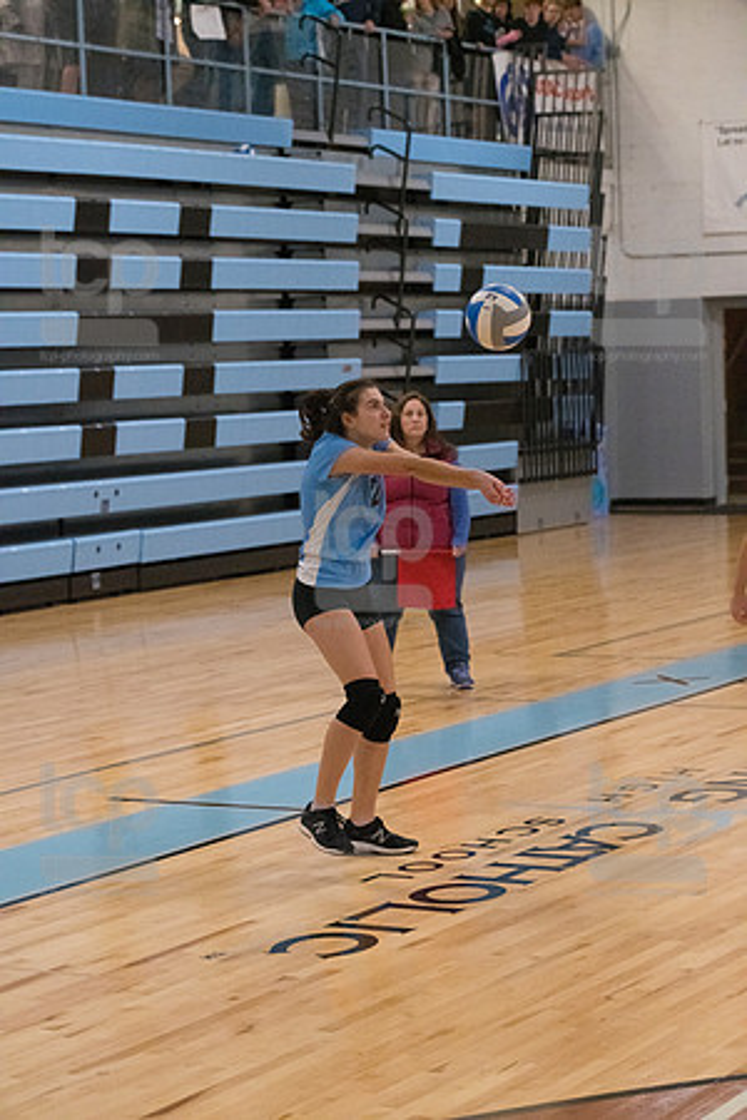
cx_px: 374
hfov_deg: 14.9
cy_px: 560
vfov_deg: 22.1
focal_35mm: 92
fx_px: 2863
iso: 8000
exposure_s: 1/1000
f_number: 4.5
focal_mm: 92
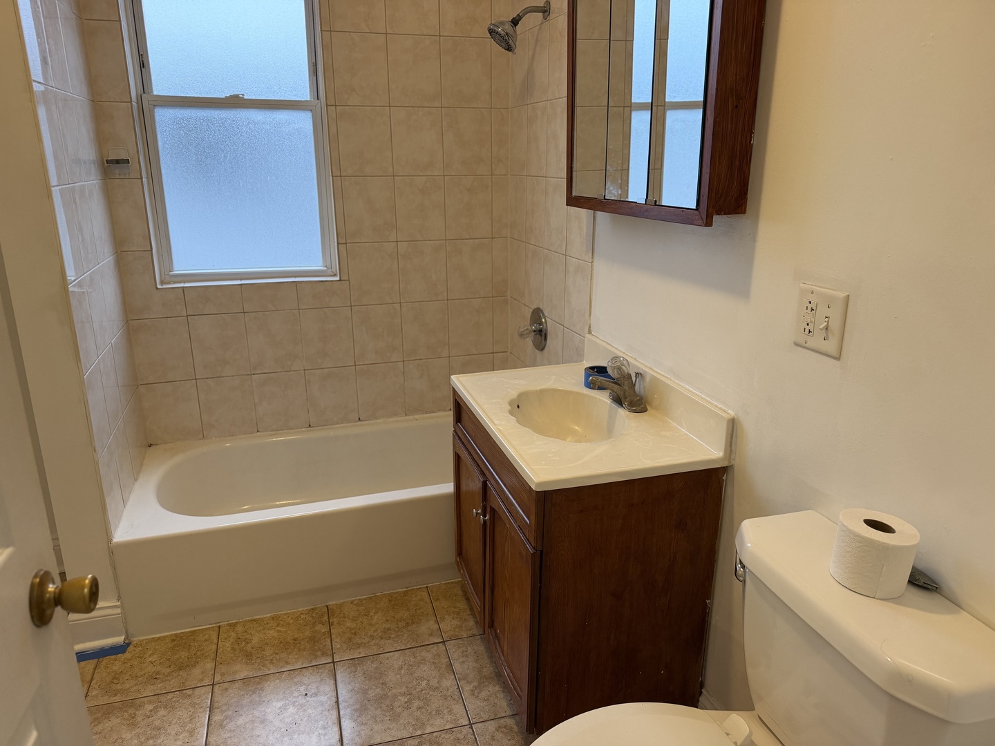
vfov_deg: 56.8
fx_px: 690
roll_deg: +0.6
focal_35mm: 24
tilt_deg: -17.3
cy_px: 373
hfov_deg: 71.6
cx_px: 498
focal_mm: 6.76
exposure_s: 1/63
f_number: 1.78
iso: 200
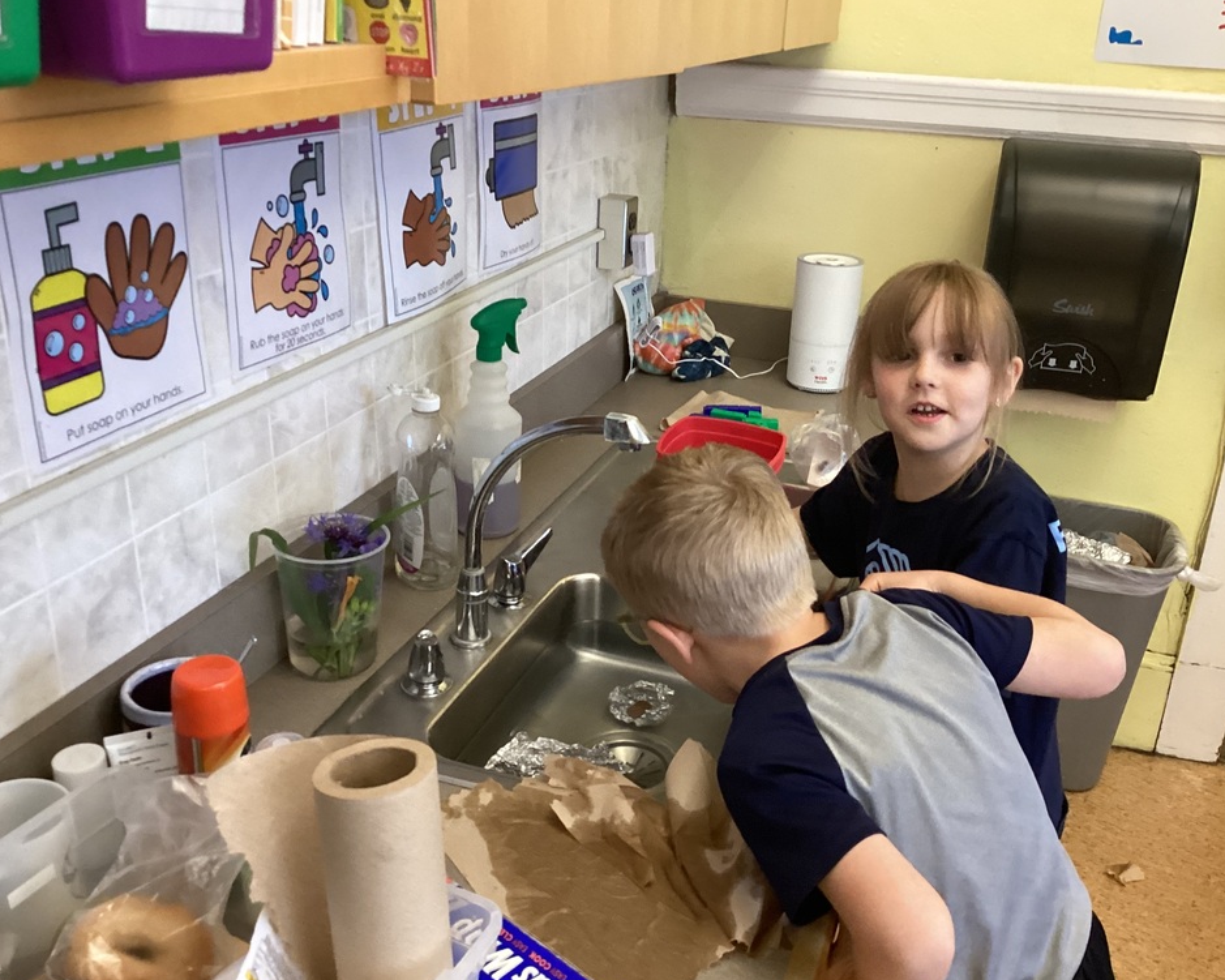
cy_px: 495
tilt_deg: -22.7
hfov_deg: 54.2
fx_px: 1196
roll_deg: -2.3
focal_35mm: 33
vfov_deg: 44.5
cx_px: 647
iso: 320
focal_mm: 3.3
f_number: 2.4
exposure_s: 1/50
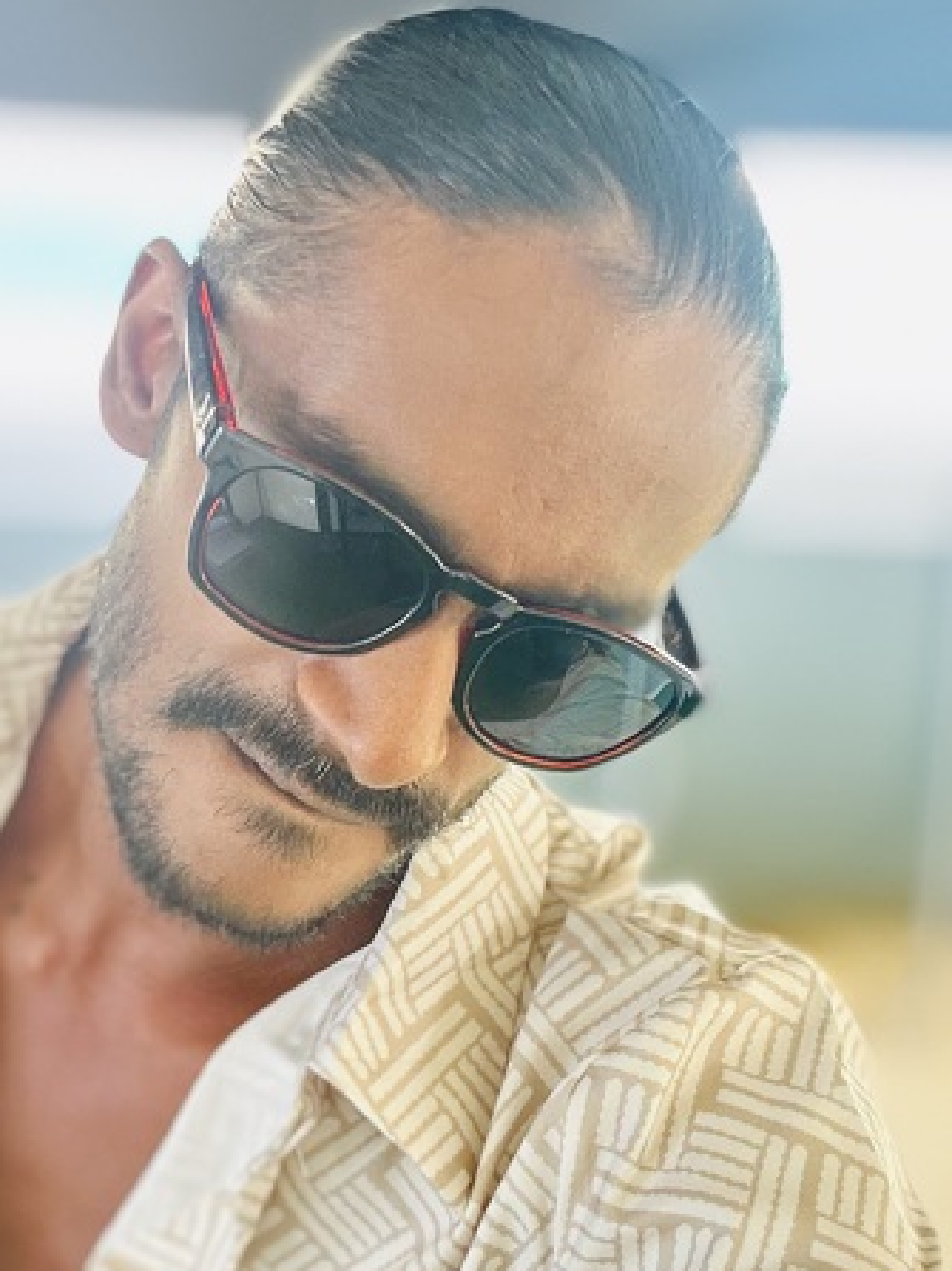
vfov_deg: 40.3
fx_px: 1724
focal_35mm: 47
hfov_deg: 30.7
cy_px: 535
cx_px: 334
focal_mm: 2.69
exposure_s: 1/60
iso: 125
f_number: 1.9
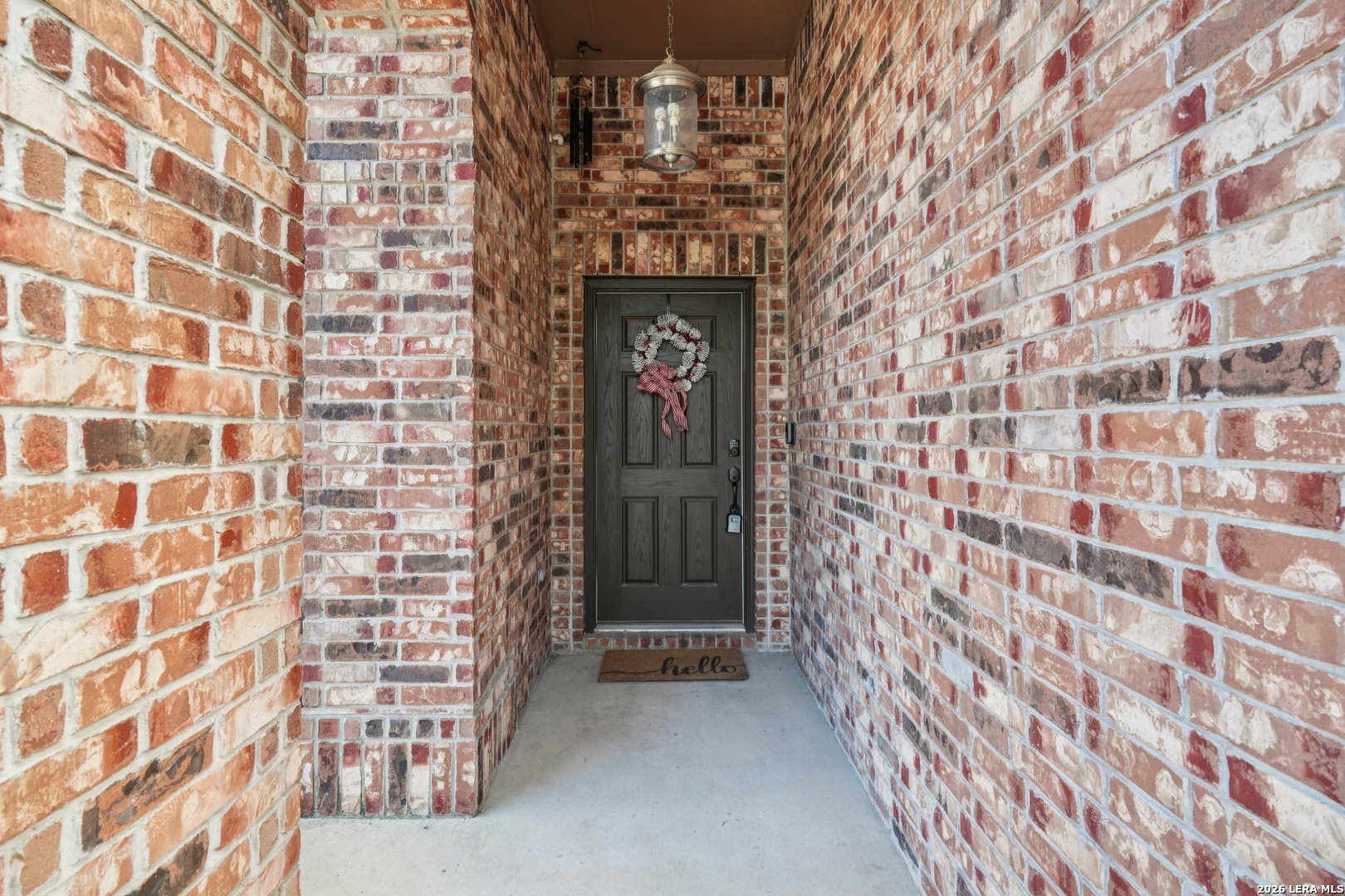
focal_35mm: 18
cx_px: 672
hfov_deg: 90.0
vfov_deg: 67.4
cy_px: 448
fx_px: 672
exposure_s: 1/20
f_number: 8
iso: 200
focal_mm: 18
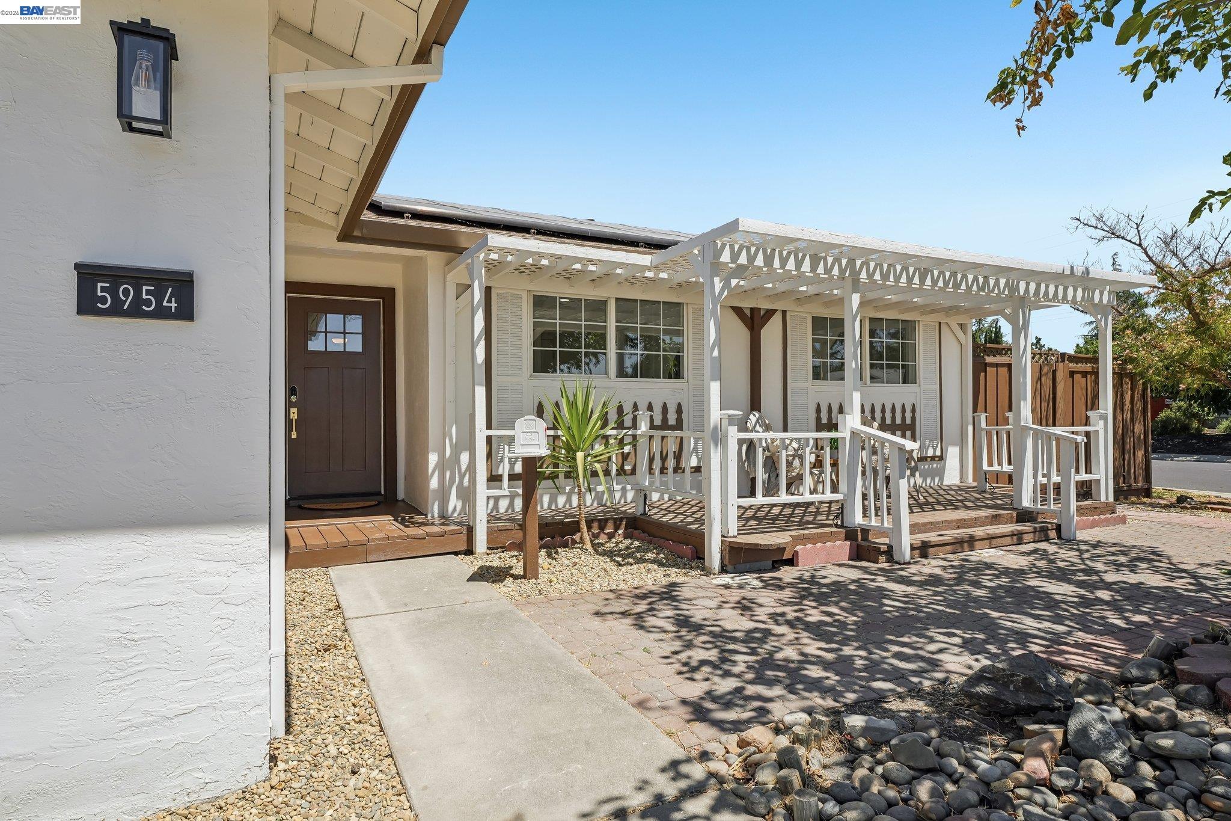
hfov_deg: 83.1
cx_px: 616
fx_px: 694
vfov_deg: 61.2
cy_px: 410
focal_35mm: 20
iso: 640
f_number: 8
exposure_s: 1/1000
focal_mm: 20.3
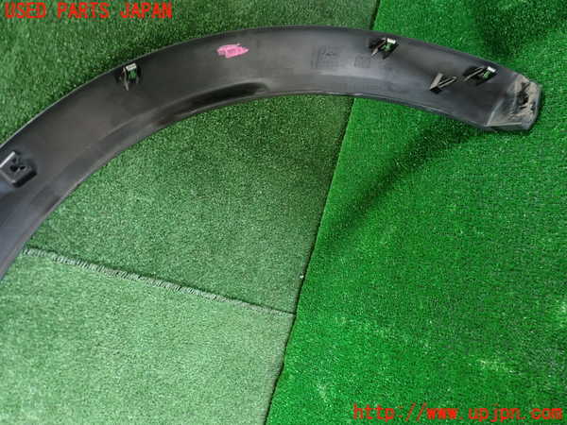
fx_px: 491
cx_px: 284
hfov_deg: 60.0
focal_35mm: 30
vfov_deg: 46.8
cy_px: 212
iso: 250
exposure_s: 1/30
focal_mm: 5.4
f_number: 2.3
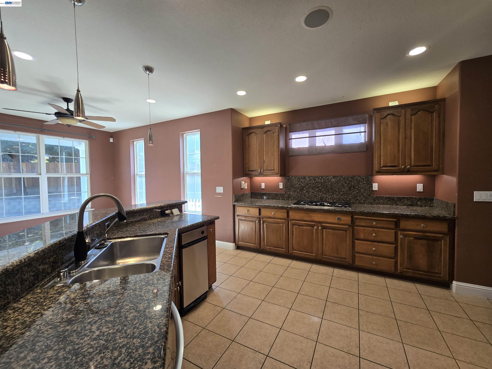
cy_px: 184
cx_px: 246
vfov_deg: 89.9
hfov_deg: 106.2
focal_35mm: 13
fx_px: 185
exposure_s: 1/60
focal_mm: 2.2
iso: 64
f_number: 2.2
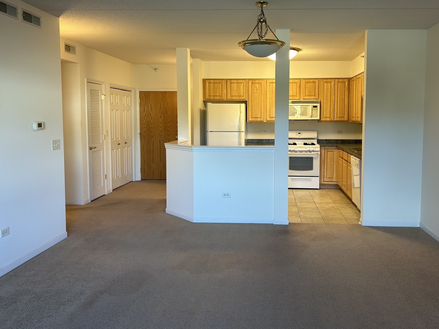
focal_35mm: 31
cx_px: 253
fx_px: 393
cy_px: 142
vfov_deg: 45.3
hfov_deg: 58.1
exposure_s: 1/60
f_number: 1.5
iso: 80
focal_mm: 5.7
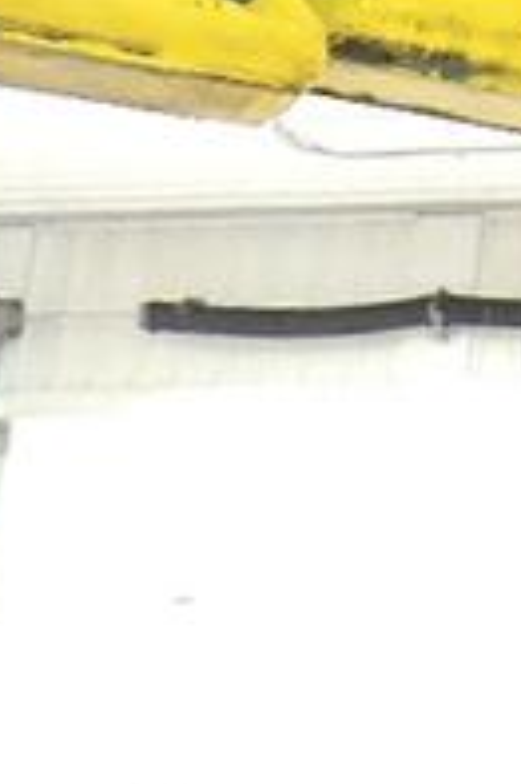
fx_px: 3523
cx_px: 1149
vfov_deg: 11.7
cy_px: -617
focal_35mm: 162
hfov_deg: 8.0
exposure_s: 1/15
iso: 400
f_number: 3
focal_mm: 4.3
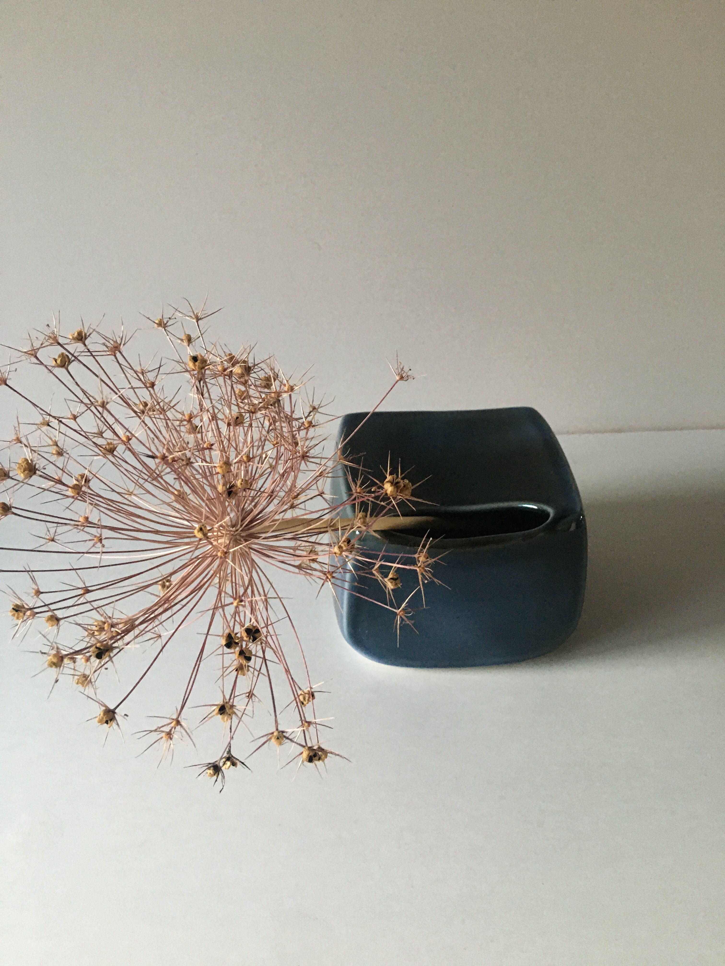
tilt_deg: -34.2
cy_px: 483
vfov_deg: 61.7
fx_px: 810
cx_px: 362
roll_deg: +2.0
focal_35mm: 29
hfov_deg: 48.2
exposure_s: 1/17
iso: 200
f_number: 2.2
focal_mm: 4.15
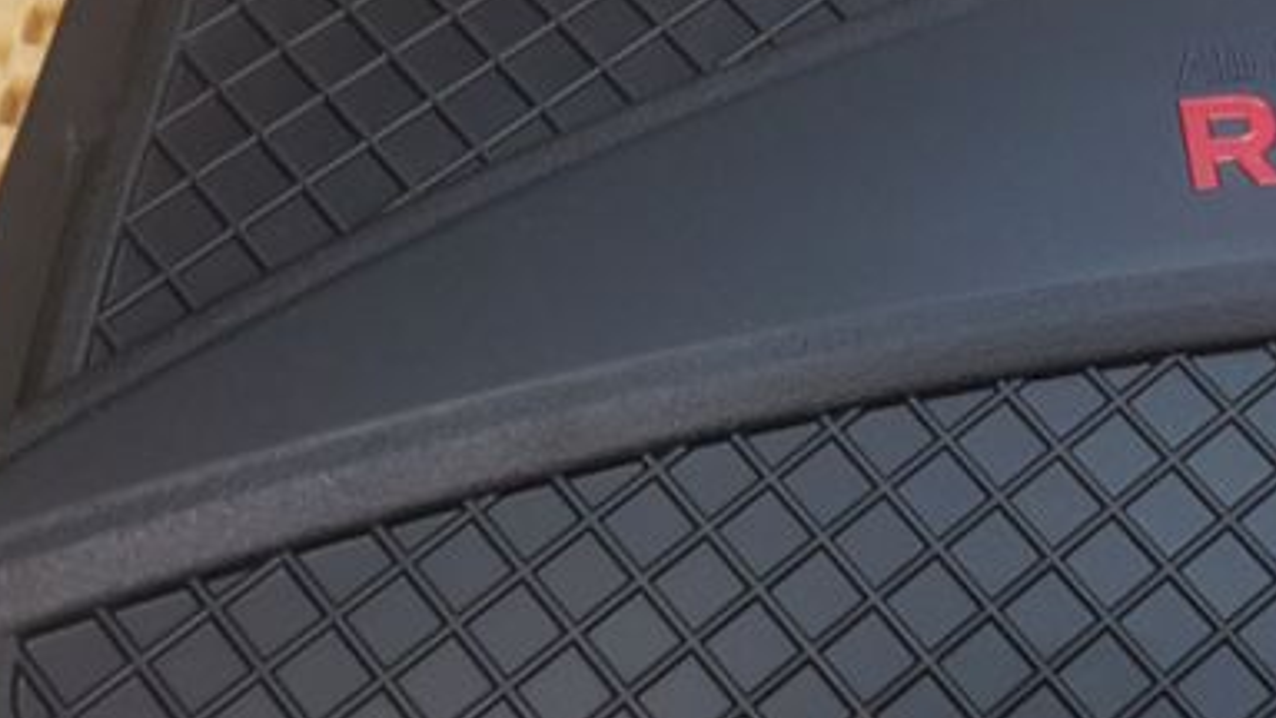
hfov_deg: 34.6
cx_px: 967
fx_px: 1996
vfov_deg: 20.4
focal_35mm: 59
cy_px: 386
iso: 200
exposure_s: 1/33
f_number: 1.7
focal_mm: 4.2
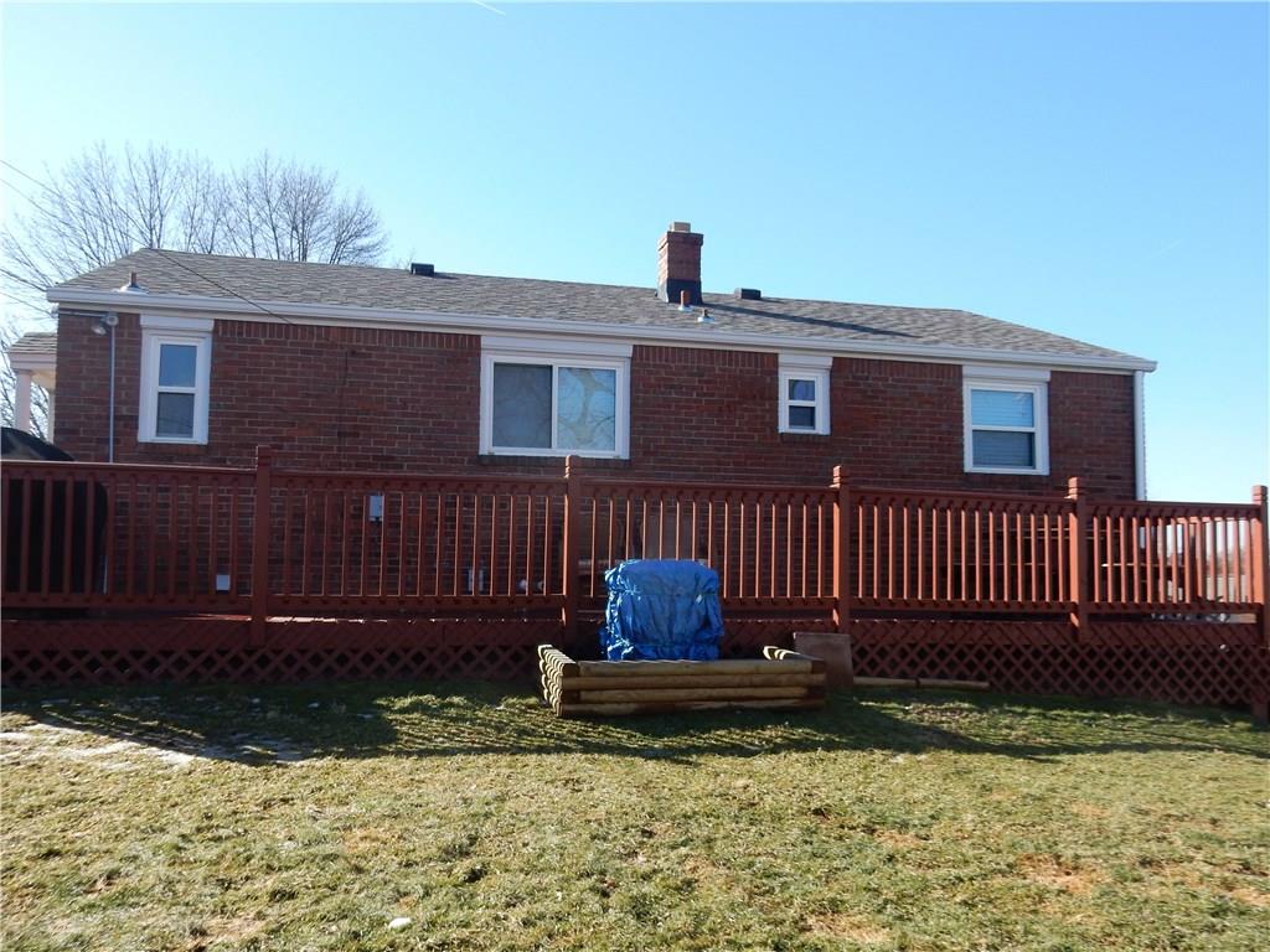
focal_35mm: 30
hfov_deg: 60.0
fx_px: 1101
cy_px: 476
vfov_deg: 46.8
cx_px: 635
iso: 125
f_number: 4
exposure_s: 1/500
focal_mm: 5.4
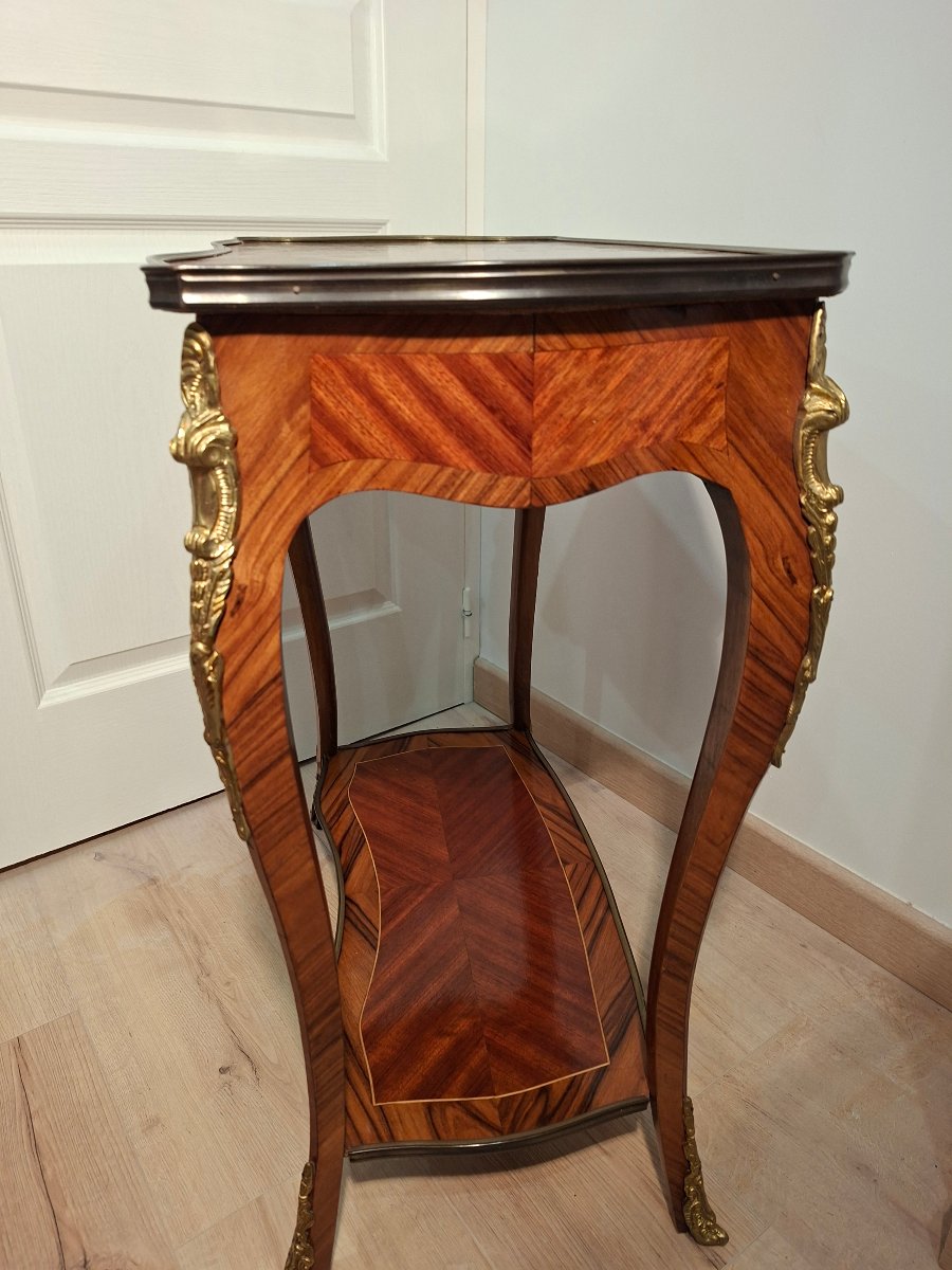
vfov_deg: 73.9
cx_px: 476
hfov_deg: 58.9
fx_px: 843
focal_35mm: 23
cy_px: 635
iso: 160
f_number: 1.8
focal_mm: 5.54
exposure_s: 1/50
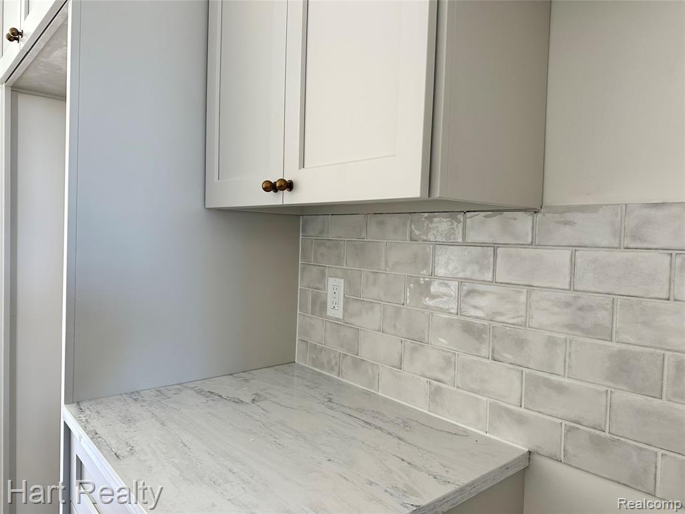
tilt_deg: -0.2
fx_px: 475
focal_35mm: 24
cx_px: 342
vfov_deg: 56.8
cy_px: 257
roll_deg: -2.3
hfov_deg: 71.6
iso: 160
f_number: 1.78
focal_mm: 6.86
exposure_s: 1/121
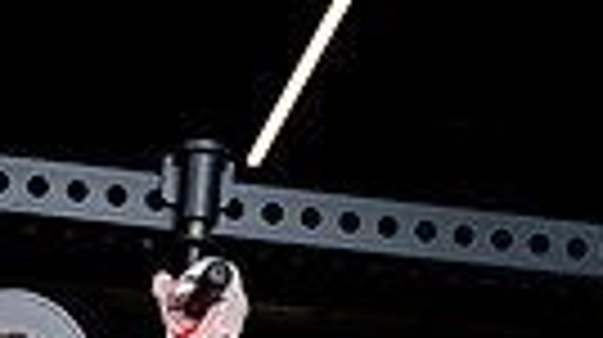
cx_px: -9
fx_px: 1853
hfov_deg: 18.0
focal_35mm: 116
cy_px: 978
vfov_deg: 8.8
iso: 640
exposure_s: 1/250
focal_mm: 33
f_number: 8
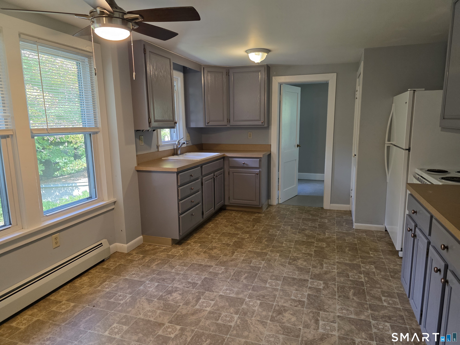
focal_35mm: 23
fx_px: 306
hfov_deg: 73.9
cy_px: 172
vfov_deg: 58.9
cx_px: 230
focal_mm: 6.3
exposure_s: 1/120
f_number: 1.7
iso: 250
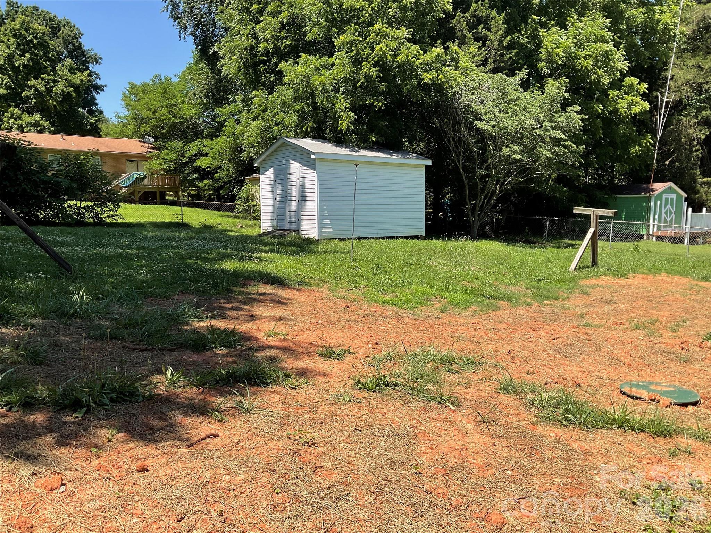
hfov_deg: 61.7
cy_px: 266
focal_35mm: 29
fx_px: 596
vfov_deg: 48.2
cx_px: 356
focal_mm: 3
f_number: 1.8
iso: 16
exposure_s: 1/1015
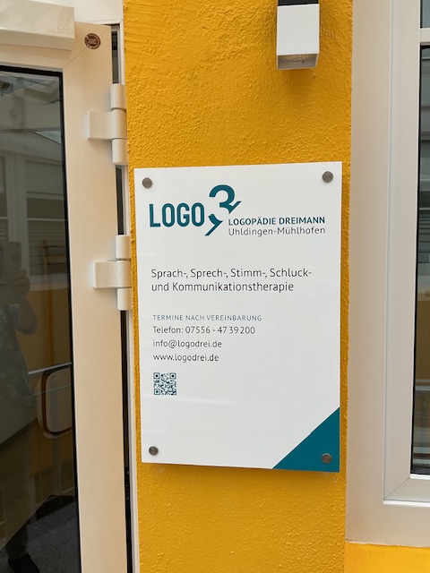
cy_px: 286
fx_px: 480
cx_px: 215
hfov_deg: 48.2
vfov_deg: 61.7
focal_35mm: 29
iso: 16
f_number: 1.8
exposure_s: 1/120
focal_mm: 3
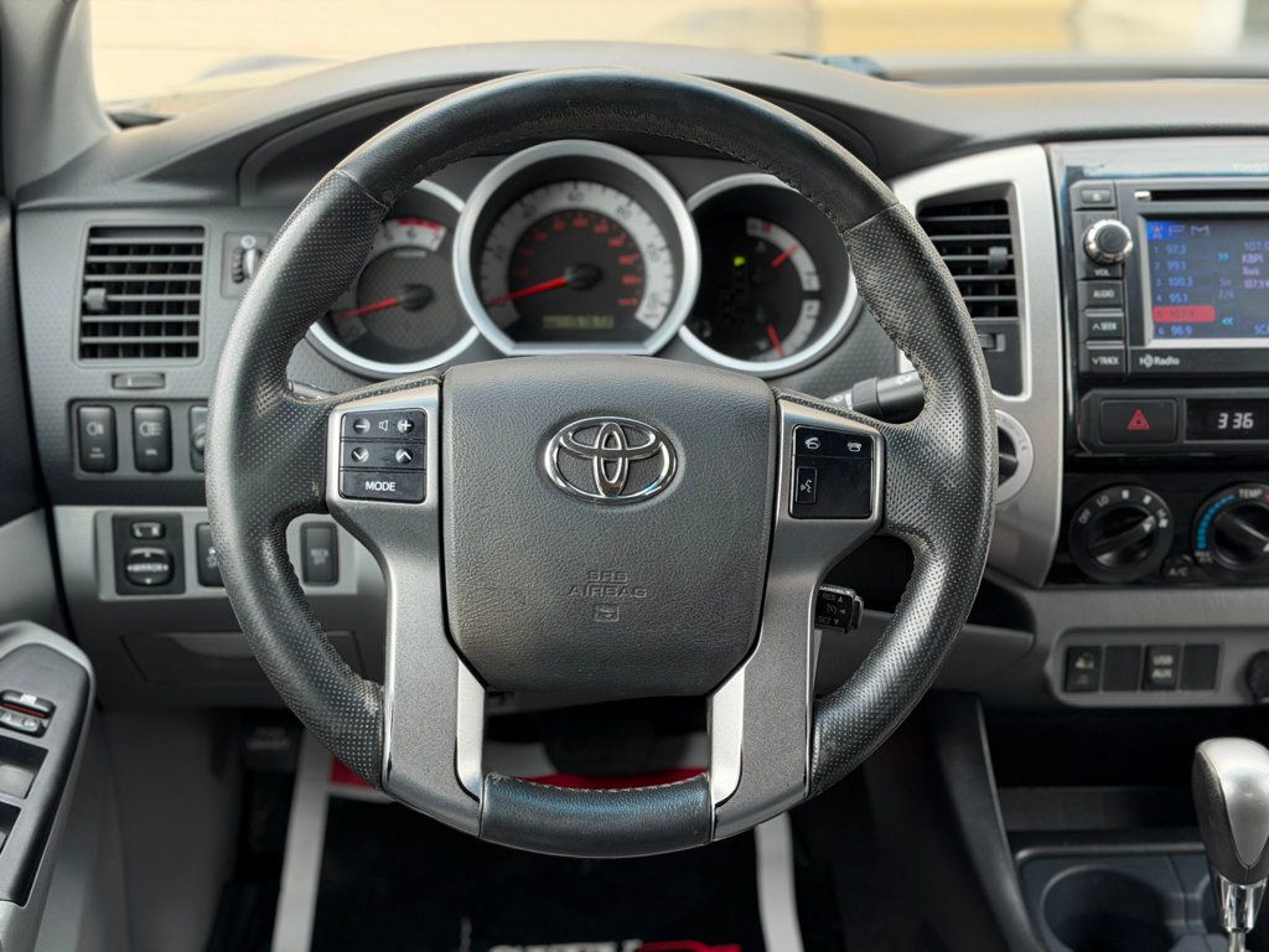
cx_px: 634
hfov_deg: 39.7
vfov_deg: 30.3
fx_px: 1760
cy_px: 476
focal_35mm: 48
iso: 50
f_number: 1.78
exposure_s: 1/121
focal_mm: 6.76
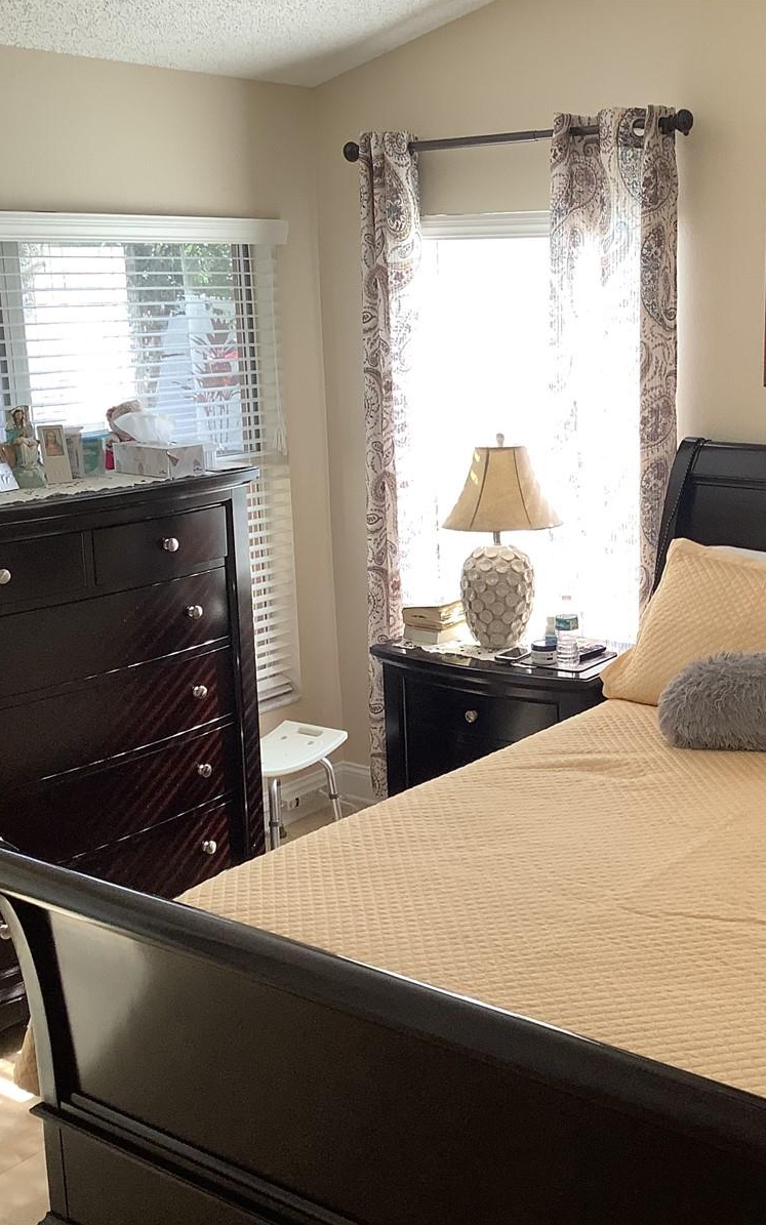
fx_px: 1469
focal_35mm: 44
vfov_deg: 45.3
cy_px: 611
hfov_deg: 28.8
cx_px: 562
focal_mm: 3.3
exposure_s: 1/100
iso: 64
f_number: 2.4
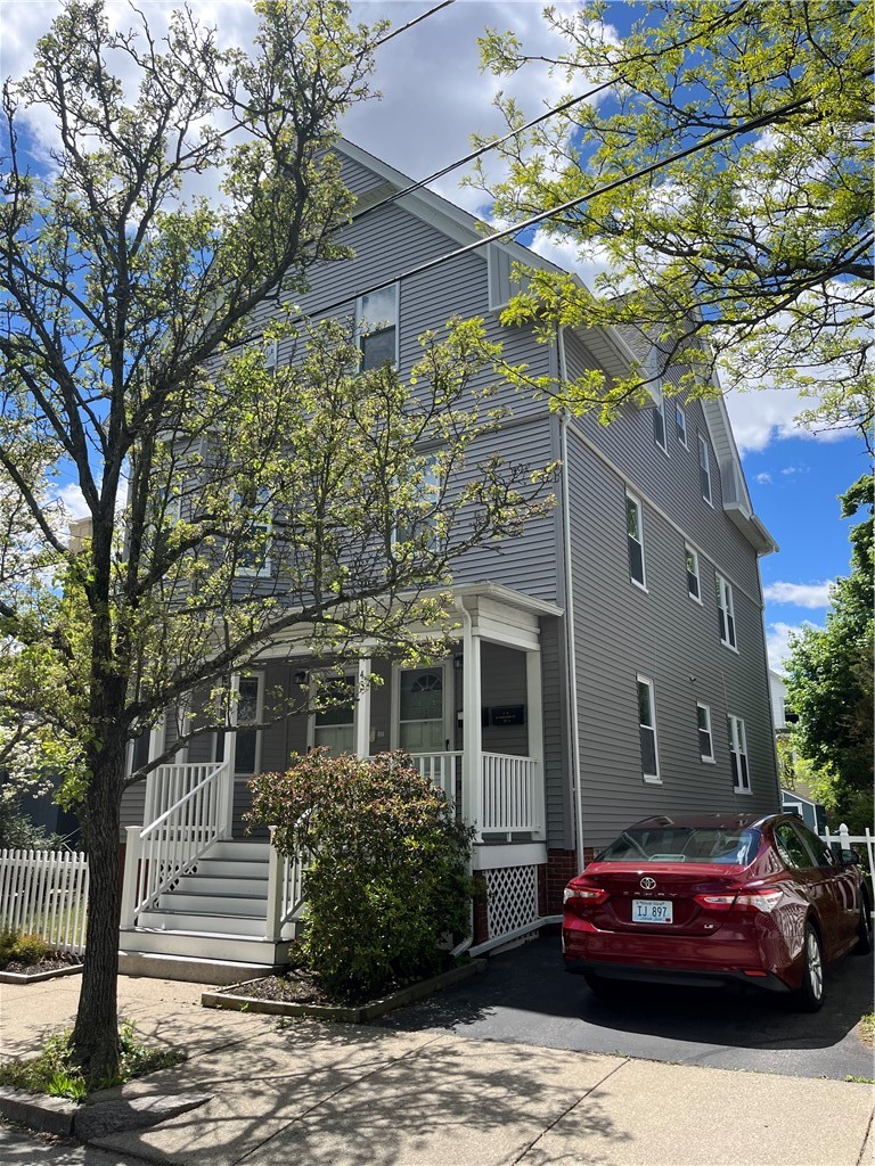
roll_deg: -0.1
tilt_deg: +13.7
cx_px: 438
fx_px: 876
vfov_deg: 67.3
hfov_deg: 53.1
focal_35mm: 26
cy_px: 583
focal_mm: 5.1
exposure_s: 1/2309
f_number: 1.6
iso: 50
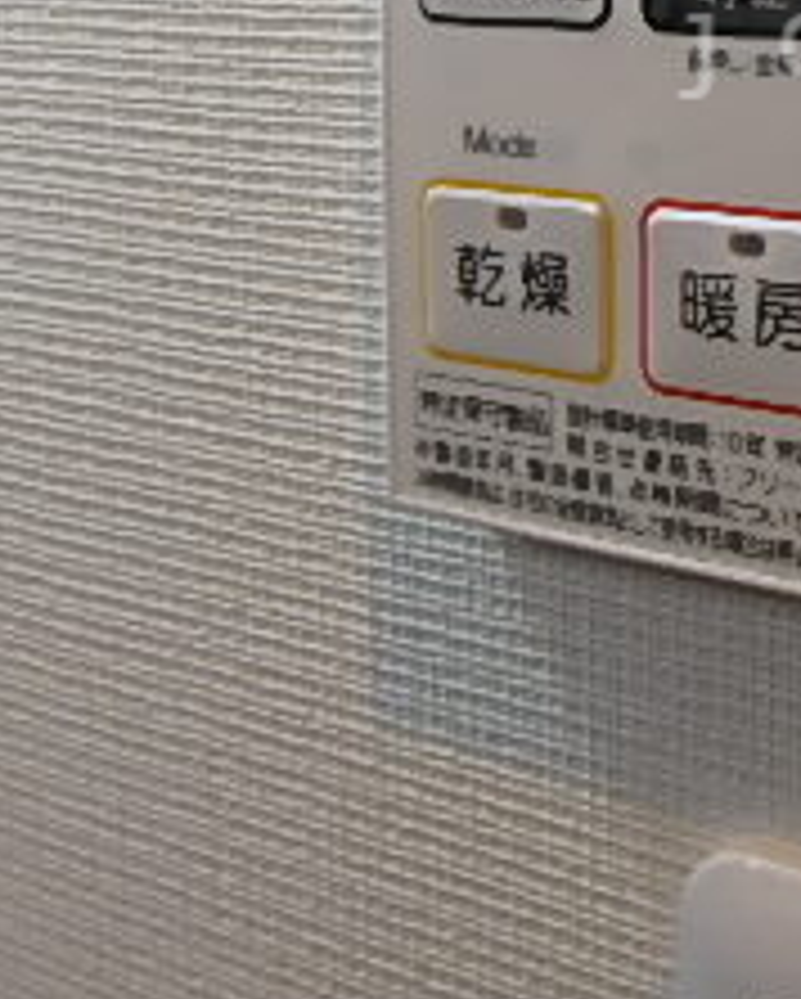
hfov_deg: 23.4
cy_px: 45
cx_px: 986
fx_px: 1746
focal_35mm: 59
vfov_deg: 30.1
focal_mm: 3.7
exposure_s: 1/60
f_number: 3.5
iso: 125
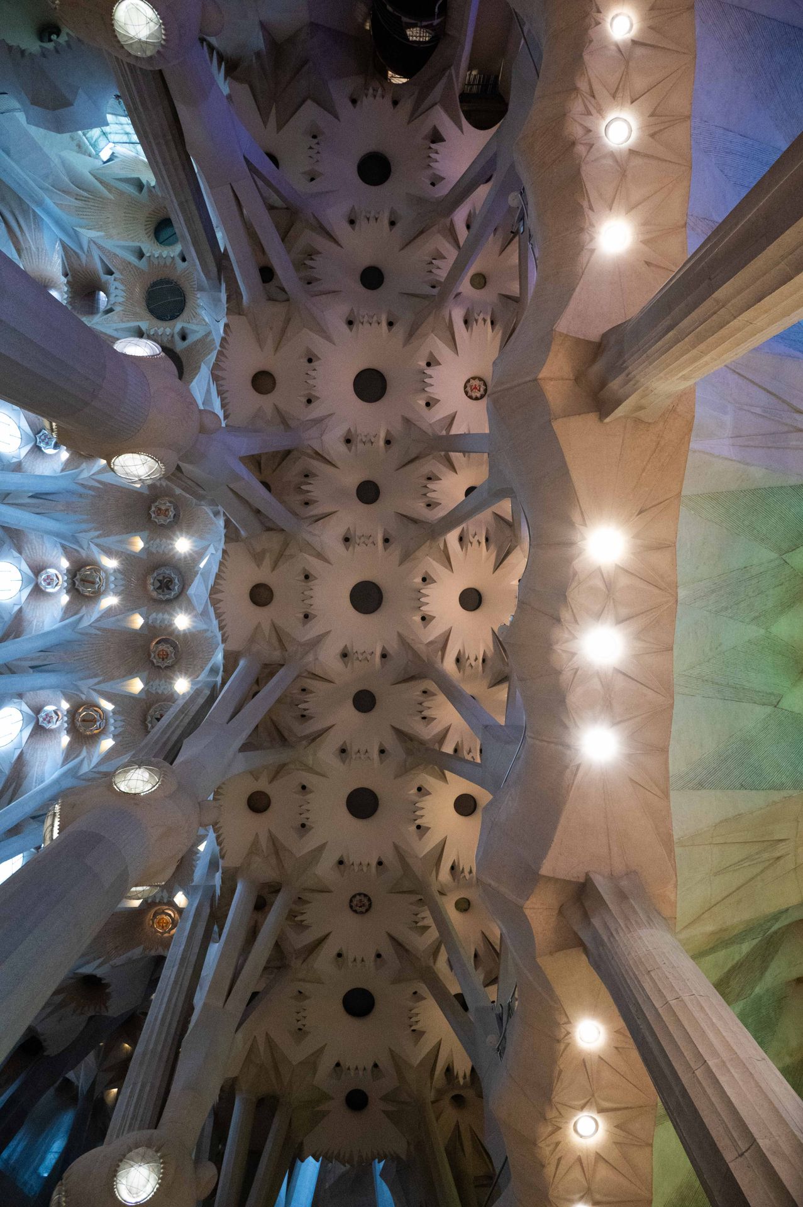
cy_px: 604
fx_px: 804
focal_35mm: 24
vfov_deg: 73.8
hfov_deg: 53.1
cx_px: 402
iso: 8000
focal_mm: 24
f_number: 5.6
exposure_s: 1/125
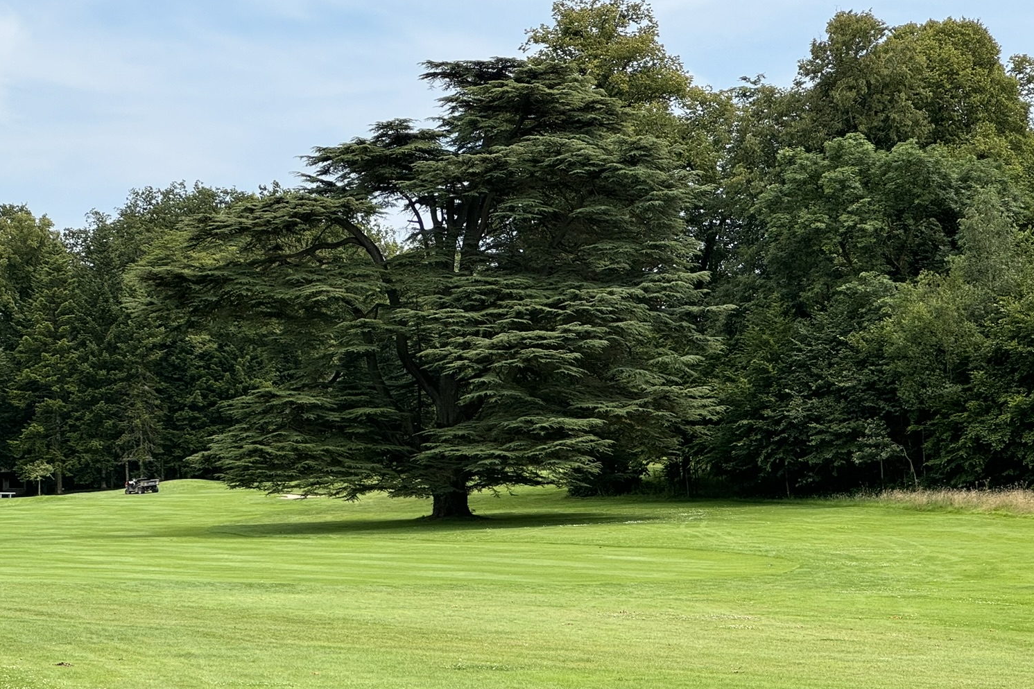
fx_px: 3159
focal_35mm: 110
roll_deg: +1.3
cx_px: 465
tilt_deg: +4.9
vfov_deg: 12.4
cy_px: 426
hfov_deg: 18.6
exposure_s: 1/419
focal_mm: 9
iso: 25
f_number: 2.8
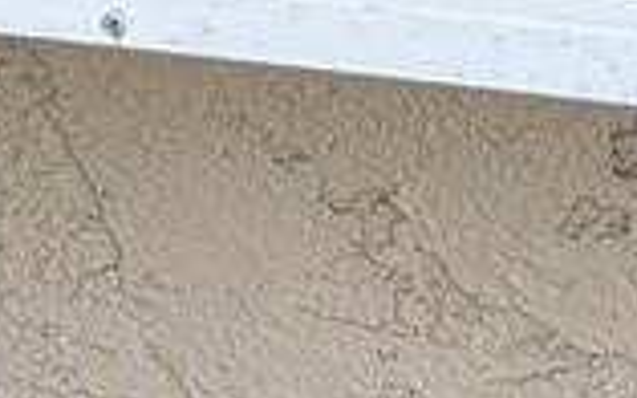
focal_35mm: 332
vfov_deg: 3.8
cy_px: -1080
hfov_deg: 6.3
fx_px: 5762
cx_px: -57
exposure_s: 1/1285
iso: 64
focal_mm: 6.76
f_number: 1.78
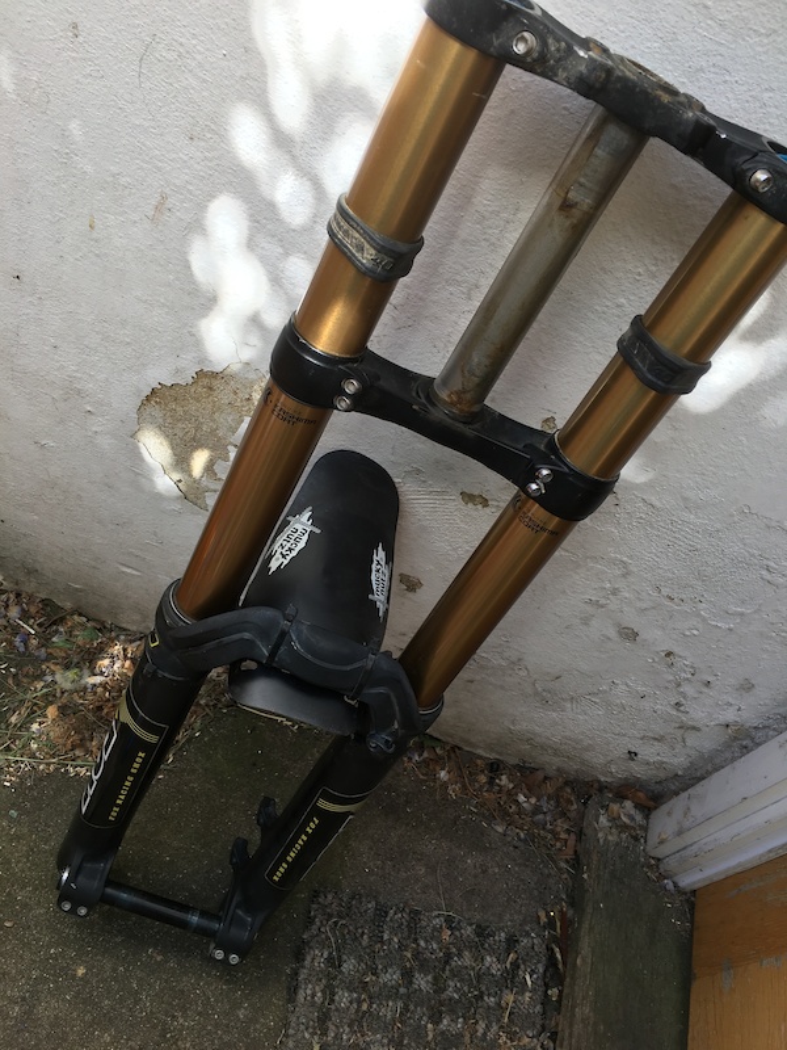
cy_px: 525
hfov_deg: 48.2
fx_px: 879
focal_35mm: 29
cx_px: 394
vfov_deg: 61.7
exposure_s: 1/142
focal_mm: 4.15
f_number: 2.2
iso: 25
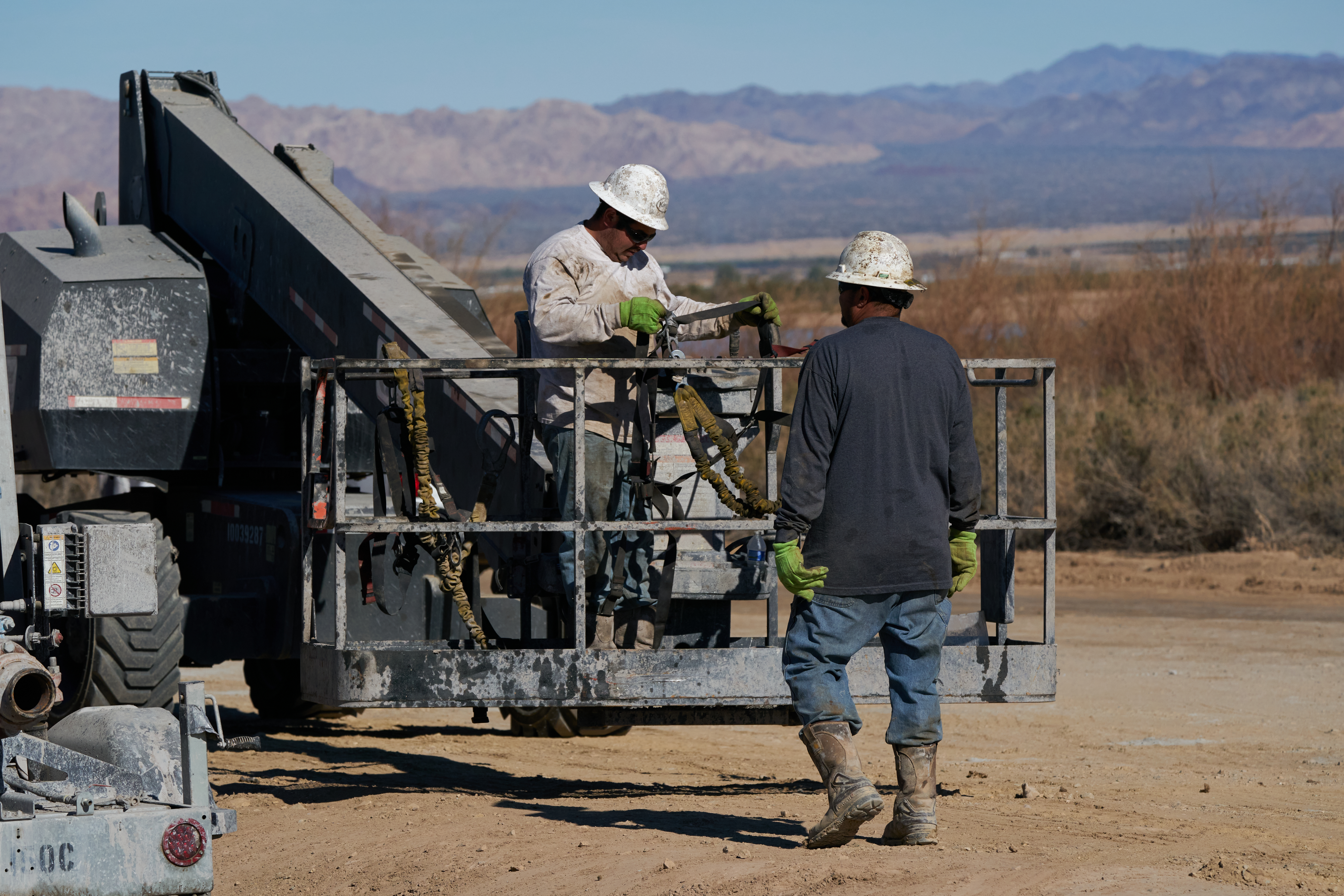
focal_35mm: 209
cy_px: 448
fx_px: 7802
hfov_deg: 9.8
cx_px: 672
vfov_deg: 6.6
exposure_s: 1/4000
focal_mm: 209
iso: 640
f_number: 9
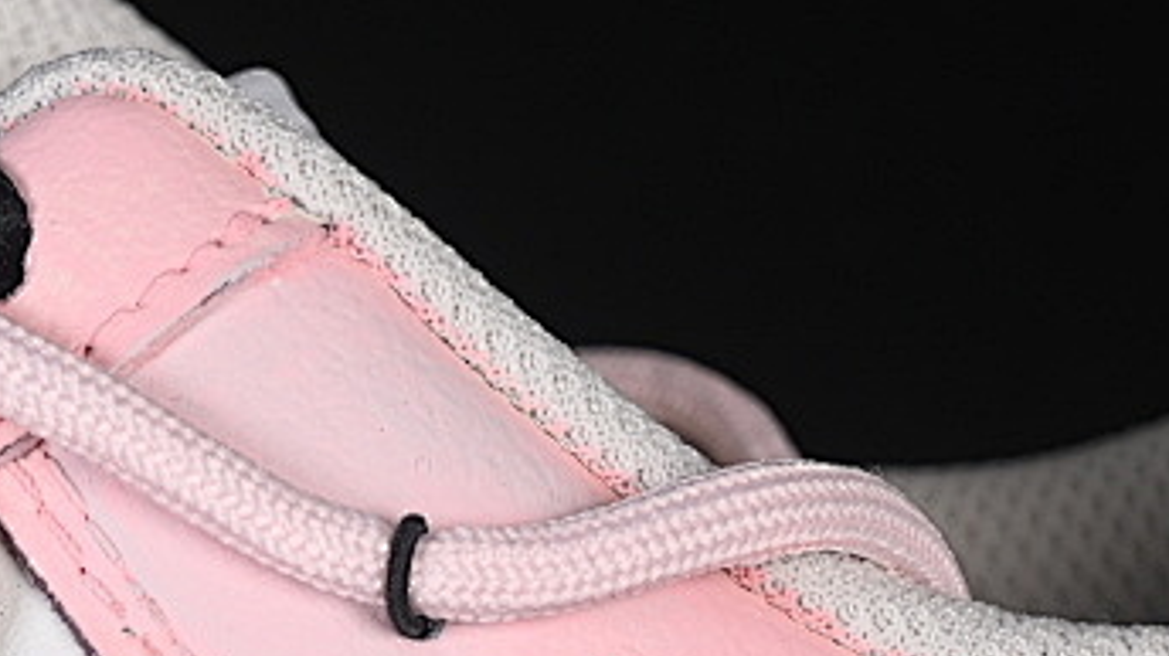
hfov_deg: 8.7
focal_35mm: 247
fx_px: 7652
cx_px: 31
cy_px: 1139
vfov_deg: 4.9
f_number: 7.1
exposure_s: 1/80
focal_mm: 50
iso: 160
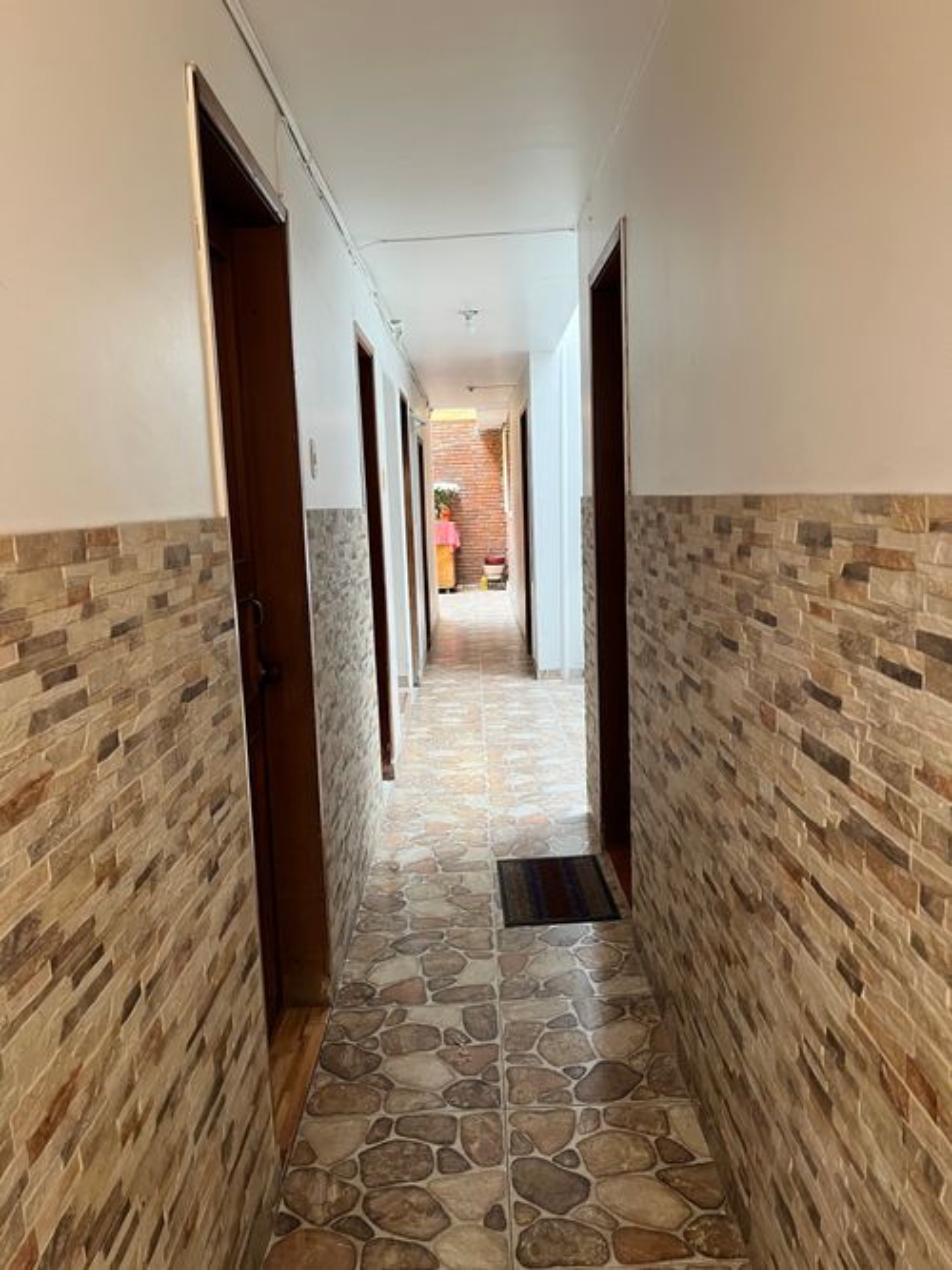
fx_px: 954
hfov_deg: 53.0
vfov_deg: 67.3
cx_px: 476
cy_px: 635
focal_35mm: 26
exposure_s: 1/60
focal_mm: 5.1
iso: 160
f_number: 1.6
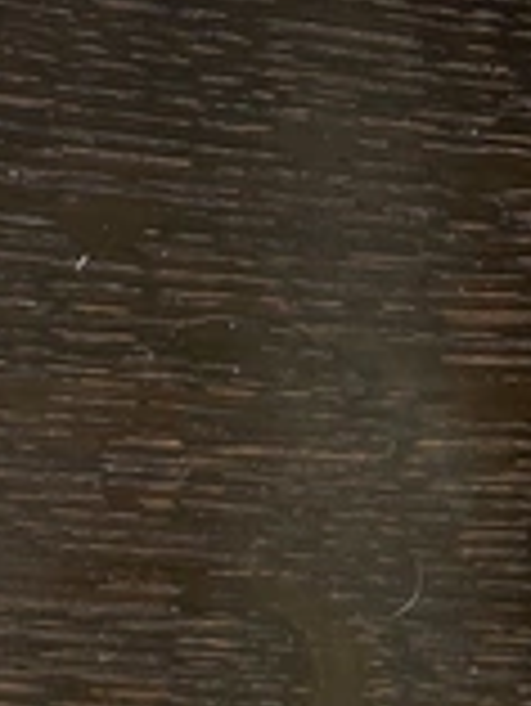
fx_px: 2982
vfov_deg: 10.5
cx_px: 342
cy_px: -1268
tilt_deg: -84.7
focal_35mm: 146
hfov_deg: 10.2
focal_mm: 4.2
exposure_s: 1/133
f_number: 1.6
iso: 32
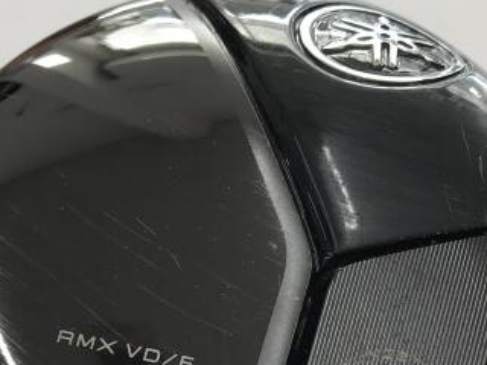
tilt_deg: -62.4
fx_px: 1182
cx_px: 242
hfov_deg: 23.3
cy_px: 478
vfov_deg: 16.6
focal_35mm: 84
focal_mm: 3.99
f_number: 1.8
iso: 32
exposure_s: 1/120
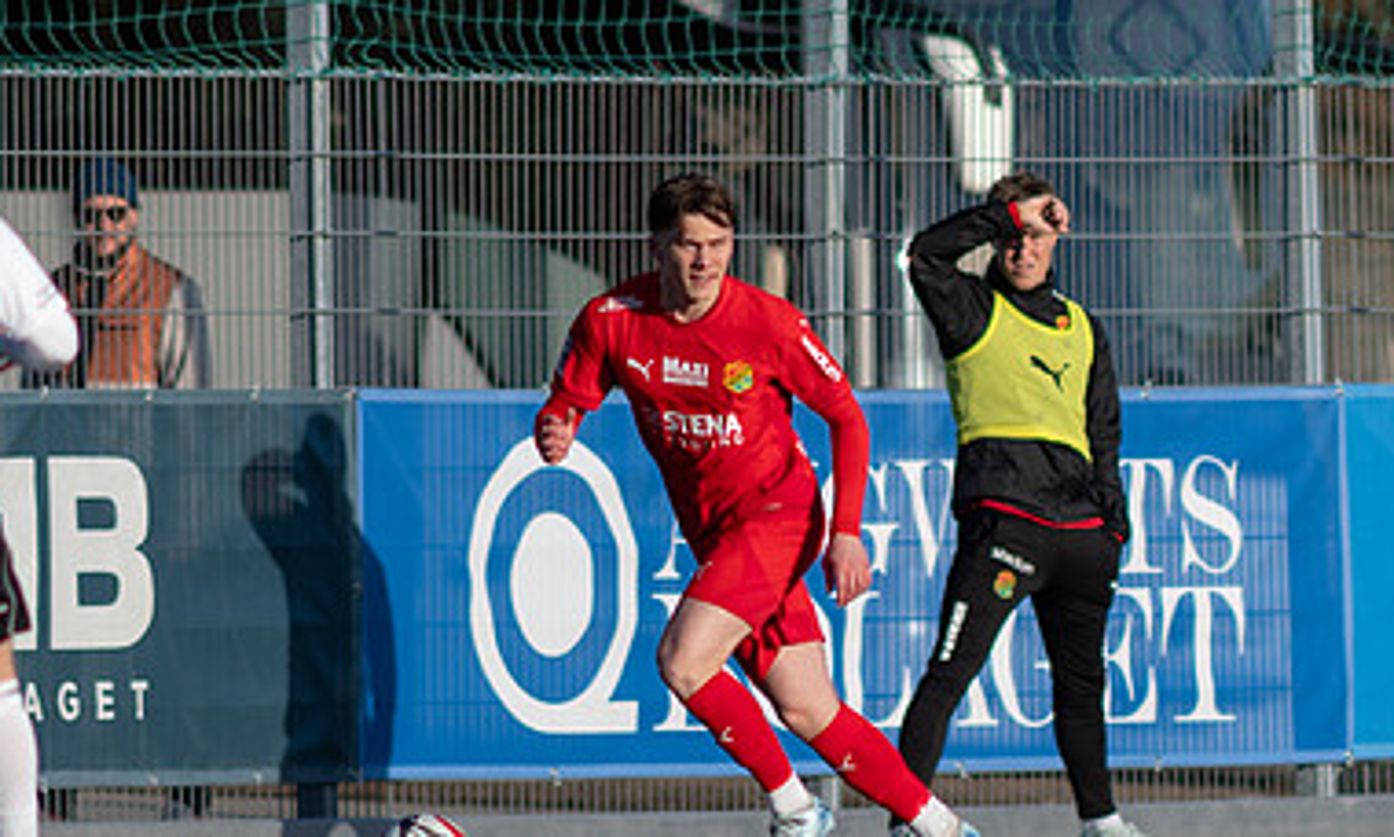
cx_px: 670
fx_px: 43018
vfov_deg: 1.1
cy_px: 589
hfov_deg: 1.9
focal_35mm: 1145
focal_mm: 300
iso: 100
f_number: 3.2
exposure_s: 1/1600
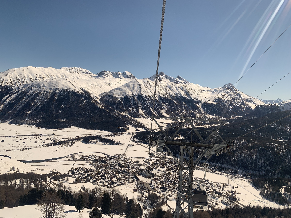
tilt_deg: -4.2
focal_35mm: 26
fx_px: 219
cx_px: 146
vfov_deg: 53.1
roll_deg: -5.0
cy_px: 109
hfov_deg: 67.3
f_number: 1.8
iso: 25
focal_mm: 4.25
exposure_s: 1/2208
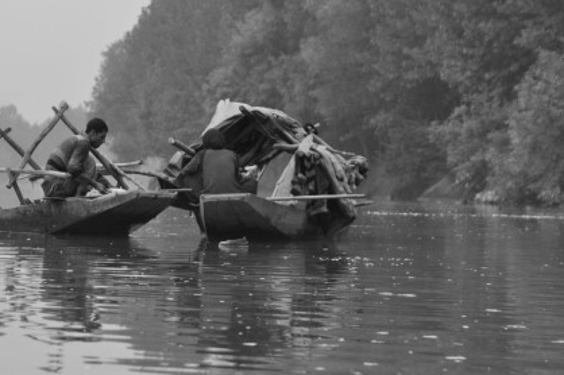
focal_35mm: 184
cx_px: 228
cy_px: 128
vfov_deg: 7.5
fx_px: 2876
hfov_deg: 11.2
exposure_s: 1/500
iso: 360
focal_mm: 85
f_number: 5.6
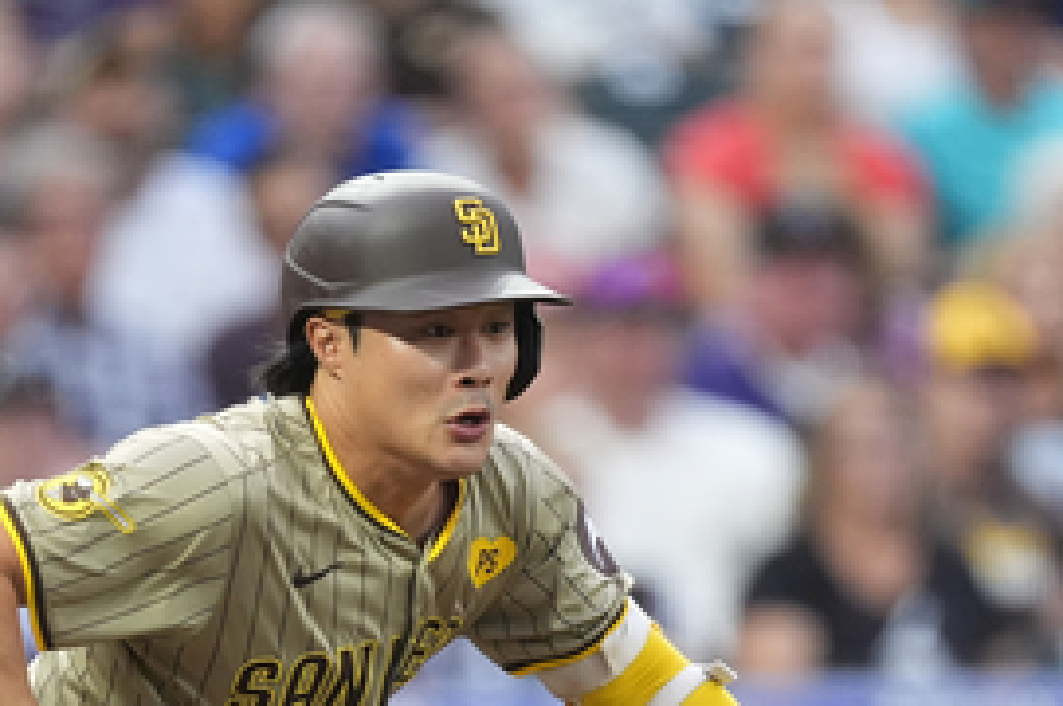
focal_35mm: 1241
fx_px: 36600
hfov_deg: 1.7
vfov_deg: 1.1
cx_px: 424
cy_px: 669
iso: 4000
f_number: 4
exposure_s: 1/1600
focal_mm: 600
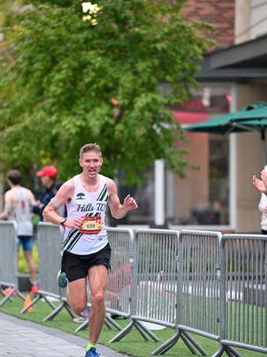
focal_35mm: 259
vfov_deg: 7.6
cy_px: 180
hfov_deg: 5.7
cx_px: 120
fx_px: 2664
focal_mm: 200
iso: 1600
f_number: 2.8
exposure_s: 1/800
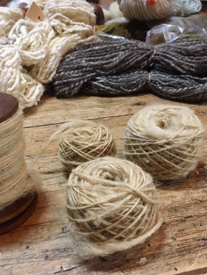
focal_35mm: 29
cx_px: 104
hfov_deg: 48.2
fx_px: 231
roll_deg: +0.5
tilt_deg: -31.6
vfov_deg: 61.7
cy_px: 138
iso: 400
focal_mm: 4.15
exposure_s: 1/17
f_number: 2.2
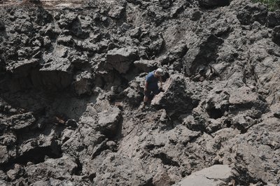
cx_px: 140
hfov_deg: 54.5
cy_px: 93
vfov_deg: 37.8
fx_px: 272
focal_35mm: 35
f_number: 6.3
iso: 100
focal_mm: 35
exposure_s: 1/1000
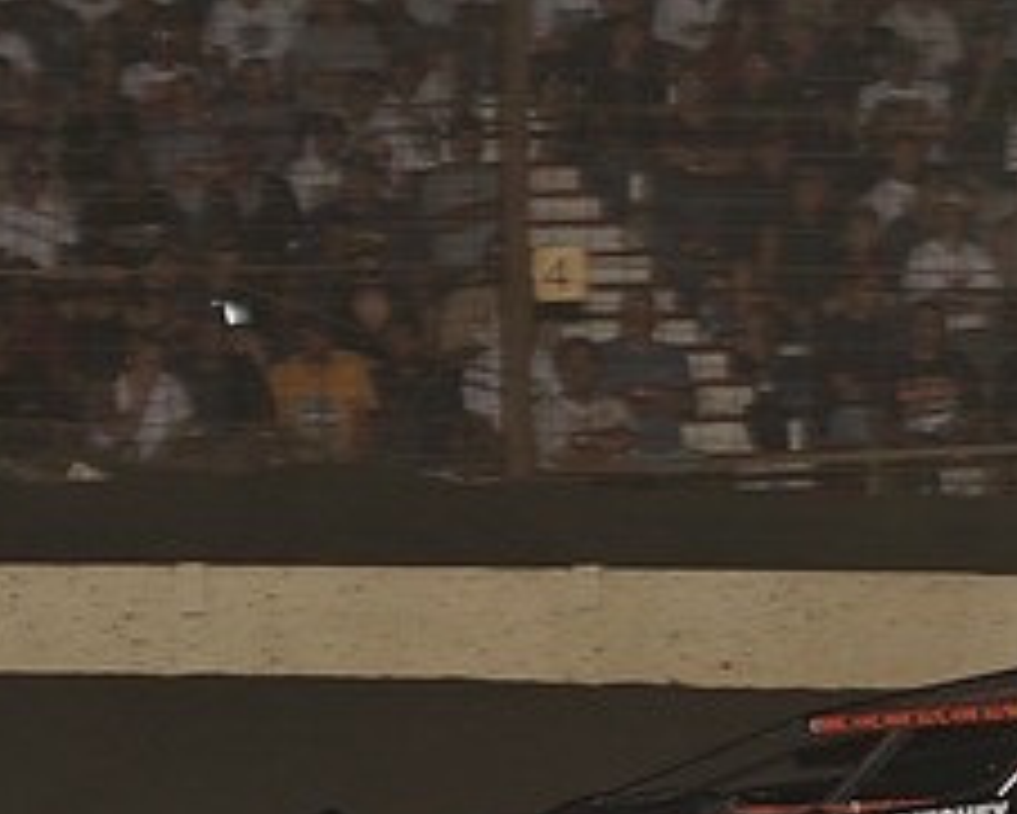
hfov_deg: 7.1
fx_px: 8130
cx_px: 976
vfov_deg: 5.7
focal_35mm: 270
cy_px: 863
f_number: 7.1
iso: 640
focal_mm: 112
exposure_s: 1/320
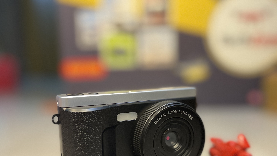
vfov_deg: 30.8
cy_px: 112
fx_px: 279
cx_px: 138
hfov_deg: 52.8
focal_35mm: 38
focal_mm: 5.1
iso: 400
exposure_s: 1/33
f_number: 1.6
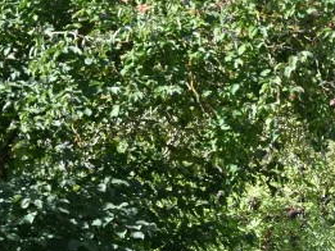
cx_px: 463
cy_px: 256
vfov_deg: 8.1
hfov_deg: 10.5
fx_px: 1772
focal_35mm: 183
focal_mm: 46
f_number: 5.6
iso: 125
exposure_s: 1/250
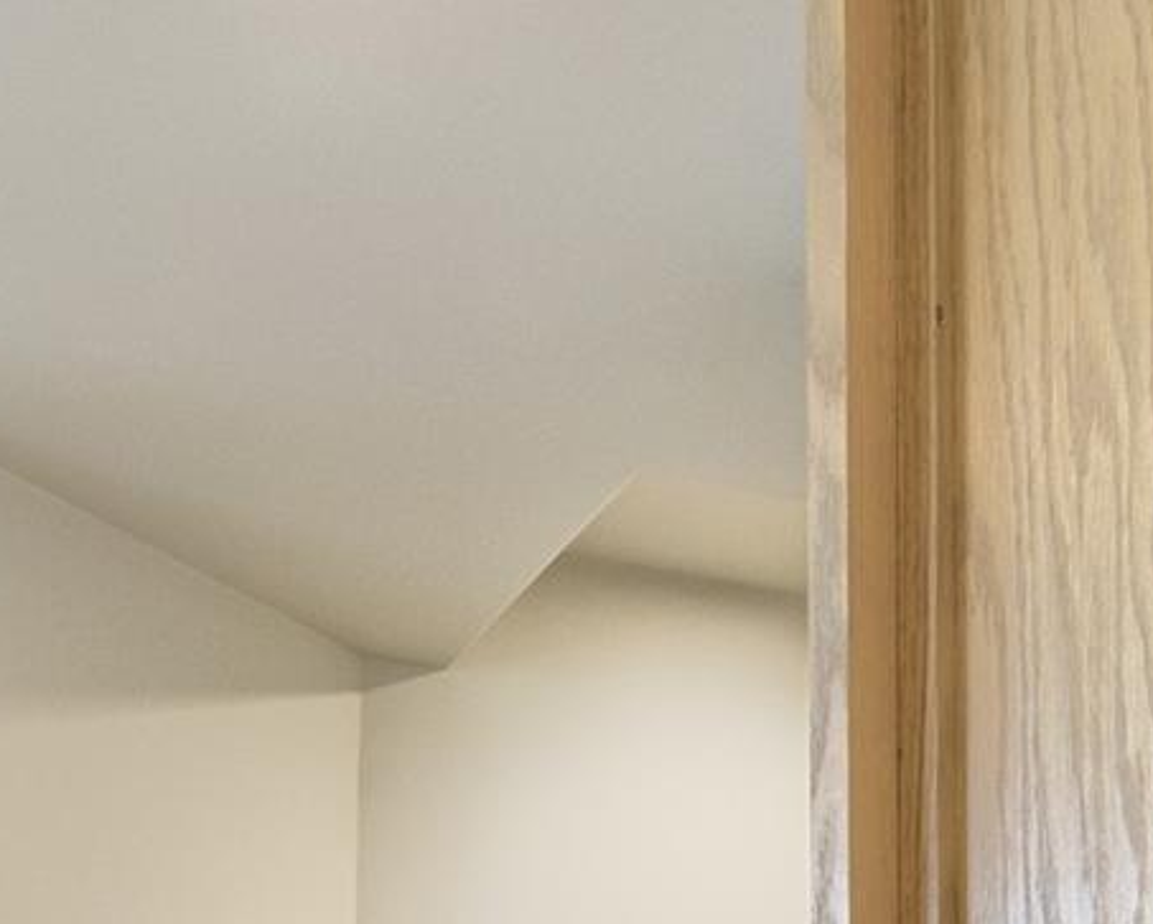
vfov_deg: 24.2
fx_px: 1810
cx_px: 825
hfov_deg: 34.8
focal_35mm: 53
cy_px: 1270
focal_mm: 16
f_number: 7.1
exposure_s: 1/13
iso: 1000
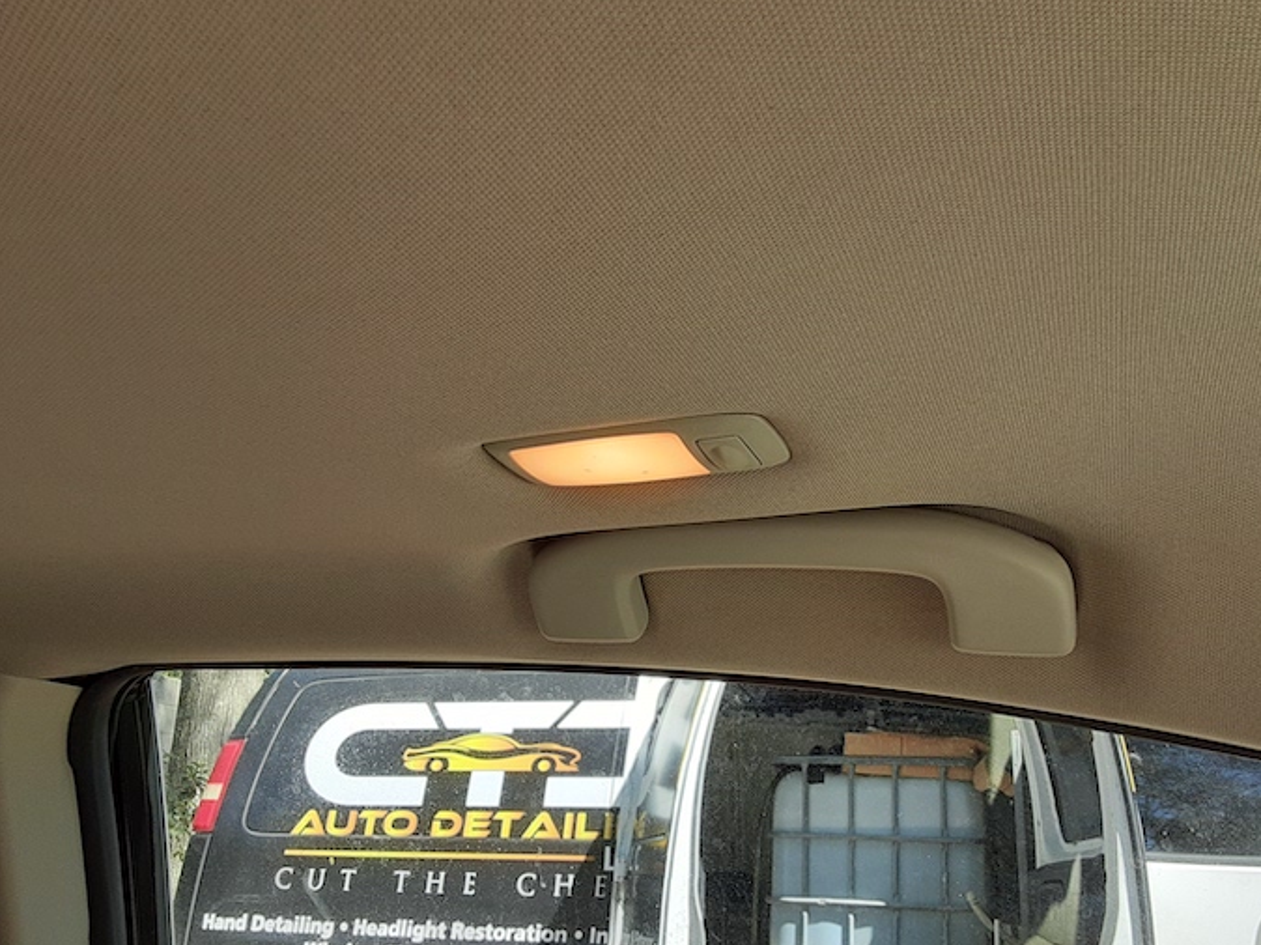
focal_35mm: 32
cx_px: 745
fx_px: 1165
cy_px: 501
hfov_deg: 56.5
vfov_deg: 44.1
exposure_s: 1/205
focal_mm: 2.91
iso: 40
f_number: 1.9
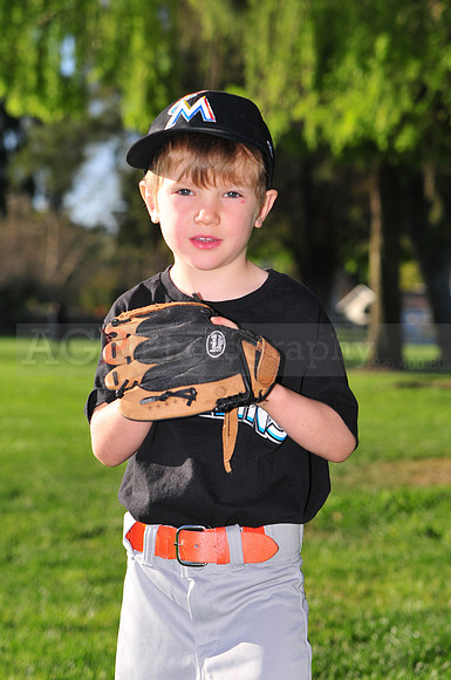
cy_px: 340
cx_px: 226
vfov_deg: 18.2
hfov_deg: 12.1
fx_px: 2120
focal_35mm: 112
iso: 200
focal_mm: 75
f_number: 4.5
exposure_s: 1/1000
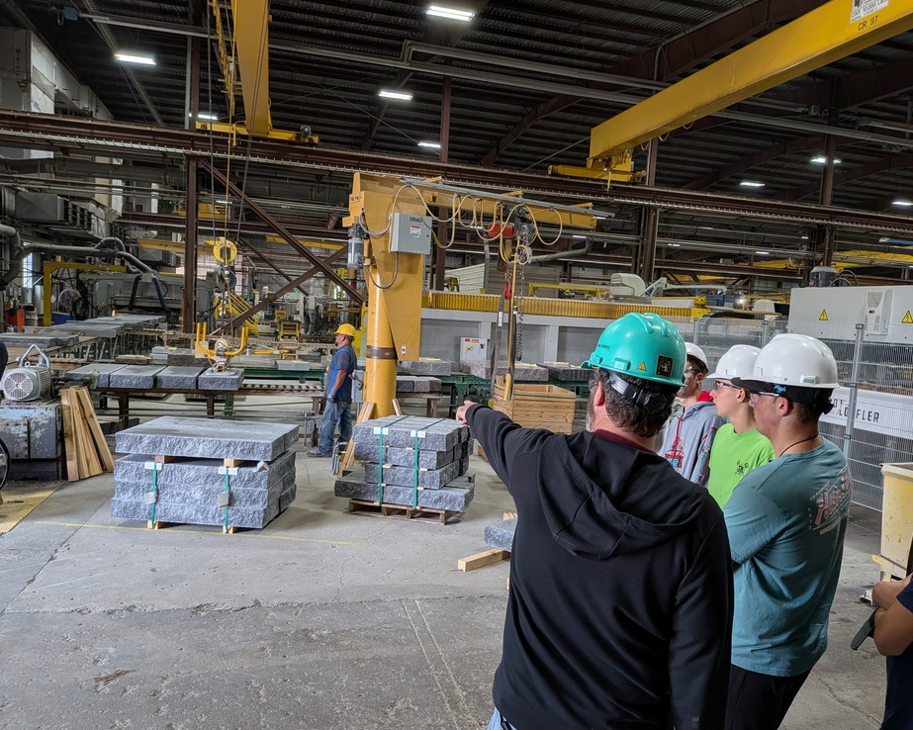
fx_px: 702
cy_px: 377
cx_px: 492
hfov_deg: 65.9
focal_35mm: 26
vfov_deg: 54.9
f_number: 1.7
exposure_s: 1/141
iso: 30
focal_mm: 4.53
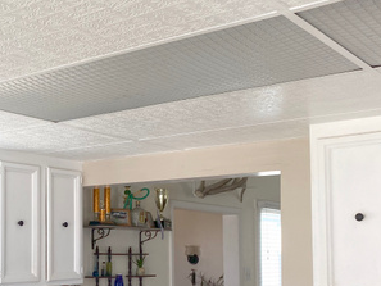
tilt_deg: +2.9
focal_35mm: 56
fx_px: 617
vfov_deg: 25.7
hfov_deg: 32.6
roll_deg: -0.5
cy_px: 221
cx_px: 37
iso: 50
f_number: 1.8
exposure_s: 1/122
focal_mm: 4.25
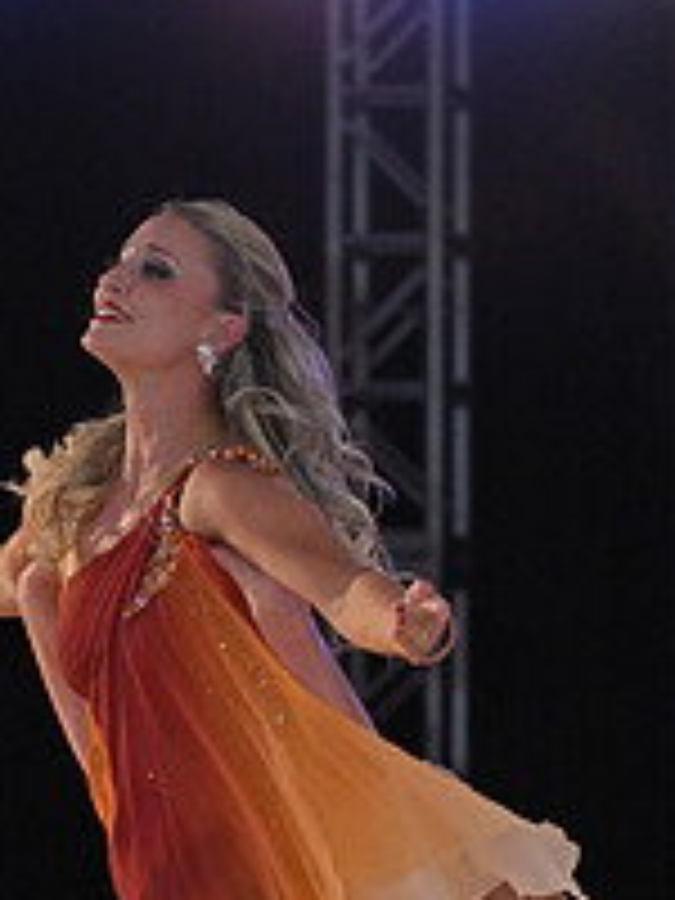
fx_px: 12350
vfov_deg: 4.2
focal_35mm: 475
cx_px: 47
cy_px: 1242
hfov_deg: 3.1
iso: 3200
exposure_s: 1/400
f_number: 5
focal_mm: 170
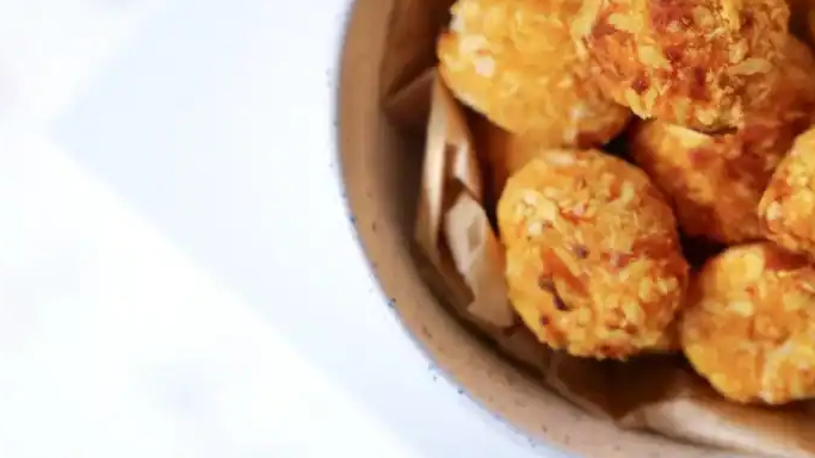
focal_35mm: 110
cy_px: 121
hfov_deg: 19.4
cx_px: 481
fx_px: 2377
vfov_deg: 11.0
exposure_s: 1/80
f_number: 2.8
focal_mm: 70
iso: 2000
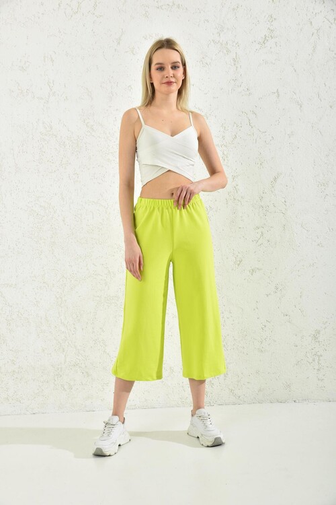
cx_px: 168
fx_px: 728
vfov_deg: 38.2
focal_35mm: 52
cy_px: 252
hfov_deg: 26.0
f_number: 7.1
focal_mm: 52
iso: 100
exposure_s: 1/160
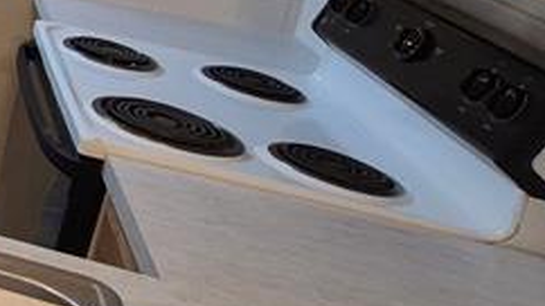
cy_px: -133
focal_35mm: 60
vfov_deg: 18.2
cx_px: -426
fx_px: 867
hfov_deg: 22.1
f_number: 2.2
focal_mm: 1.74
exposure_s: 1/60
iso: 100
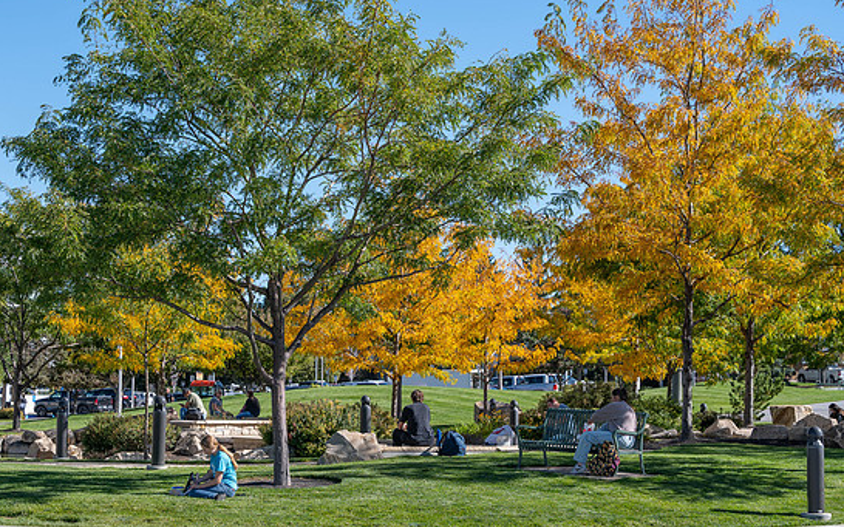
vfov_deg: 16.5
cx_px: 384
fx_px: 1817
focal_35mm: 79
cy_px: 260
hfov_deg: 26.1
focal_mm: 70
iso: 125
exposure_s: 1/640
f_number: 5
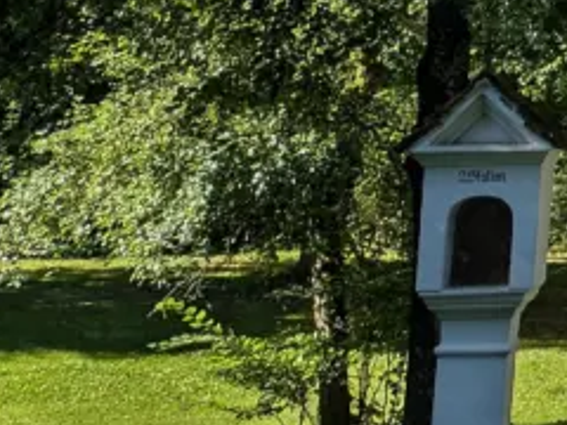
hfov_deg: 12.4
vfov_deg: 11.2
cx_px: 1370
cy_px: -279
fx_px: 2047
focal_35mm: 125
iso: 40
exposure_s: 1/1776
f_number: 1.89
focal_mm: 5.43
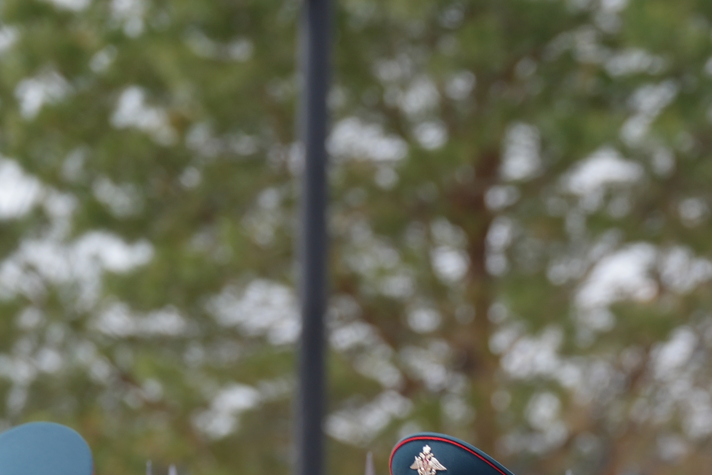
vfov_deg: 1.7
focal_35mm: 796
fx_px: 15740
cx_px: 1014
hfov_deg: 2.6
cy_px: 967
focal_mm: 191
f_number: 4.5
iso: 100
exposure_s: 1/500
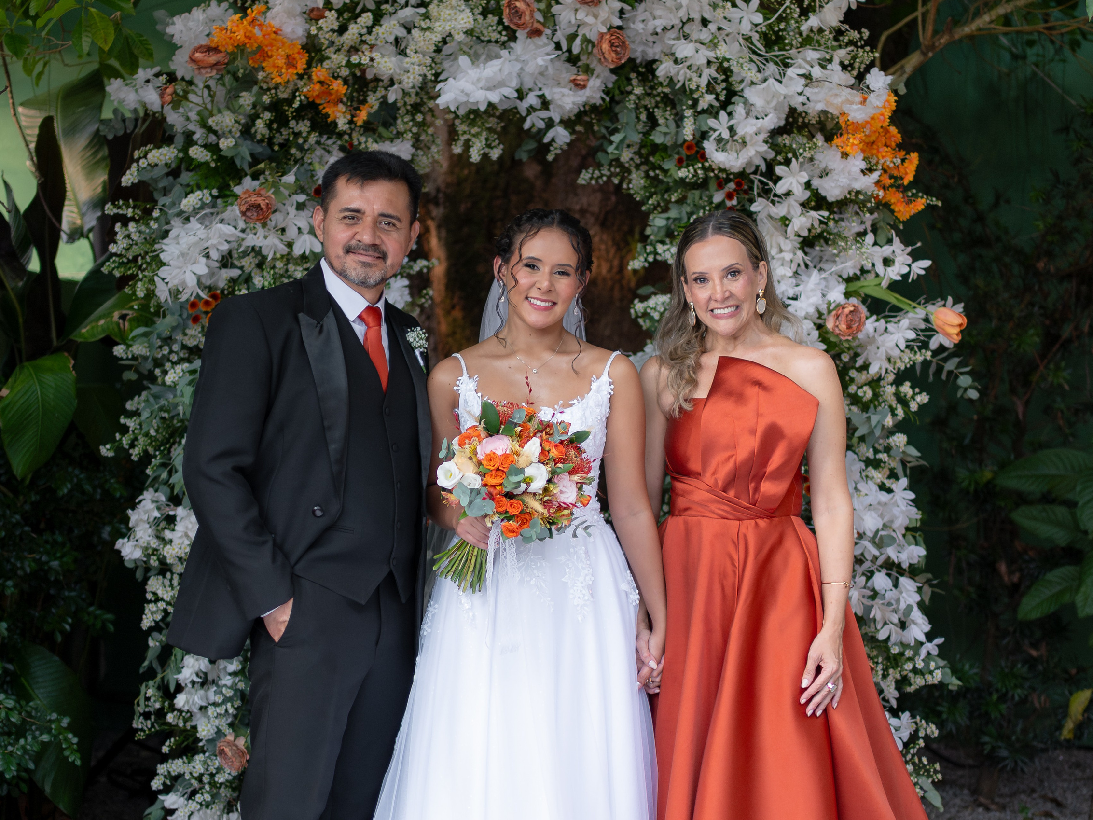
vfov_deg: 25.2
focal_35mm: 58
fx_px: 1831
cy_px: 400
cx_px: 545
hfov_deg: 33.2
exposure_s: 1/400
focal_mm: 35
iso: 640
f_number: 1.4
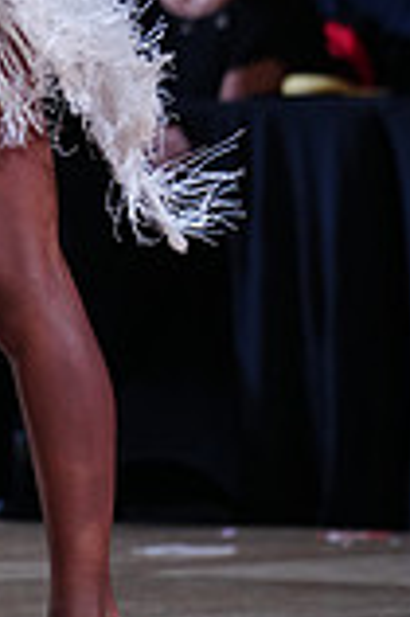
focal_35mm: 734
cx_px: -240
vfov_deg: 2.8
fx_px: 12566
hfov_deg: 1.9
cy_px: -219
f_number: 2.8
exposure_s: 1/500
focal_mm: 200
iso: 800
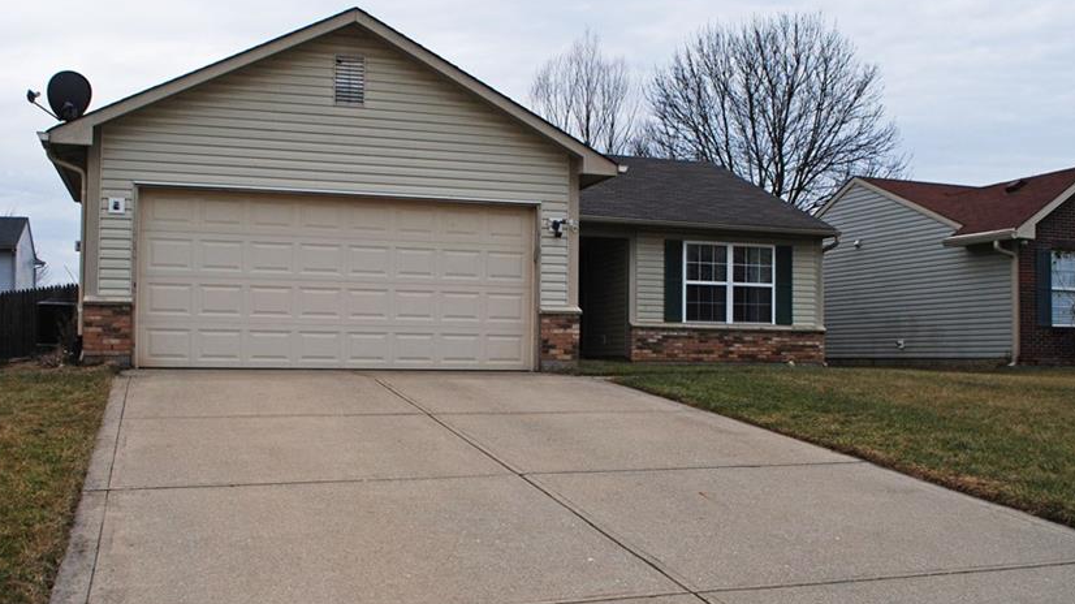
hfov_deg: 51.6
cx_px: 521
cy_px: 311
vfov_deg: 30.4
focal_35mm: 39
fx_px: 1111
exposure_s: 1/200
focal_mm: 20
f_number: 10
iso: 200
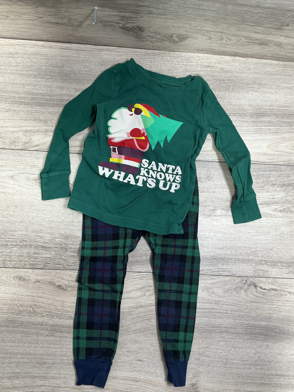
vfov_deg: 61.7
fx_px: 328
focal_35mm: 29
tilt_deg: -83.7
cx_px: 147
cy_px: 196
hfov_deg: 48.2
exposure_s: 1/50
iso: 64
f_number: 1.8
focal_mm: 3
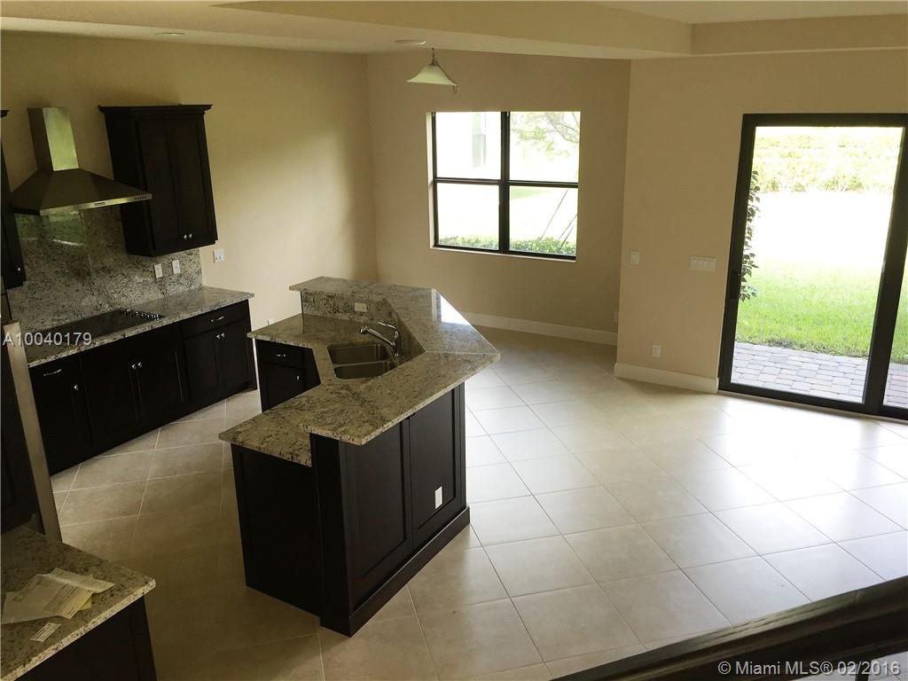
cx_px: 454
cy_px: 340
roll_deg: +0.3
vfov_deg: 48.2
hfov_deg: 61.7
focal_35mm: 29
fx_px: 761
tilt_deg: -18.5
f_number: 2.2
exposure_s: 1/40
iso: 40
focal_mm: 4.15
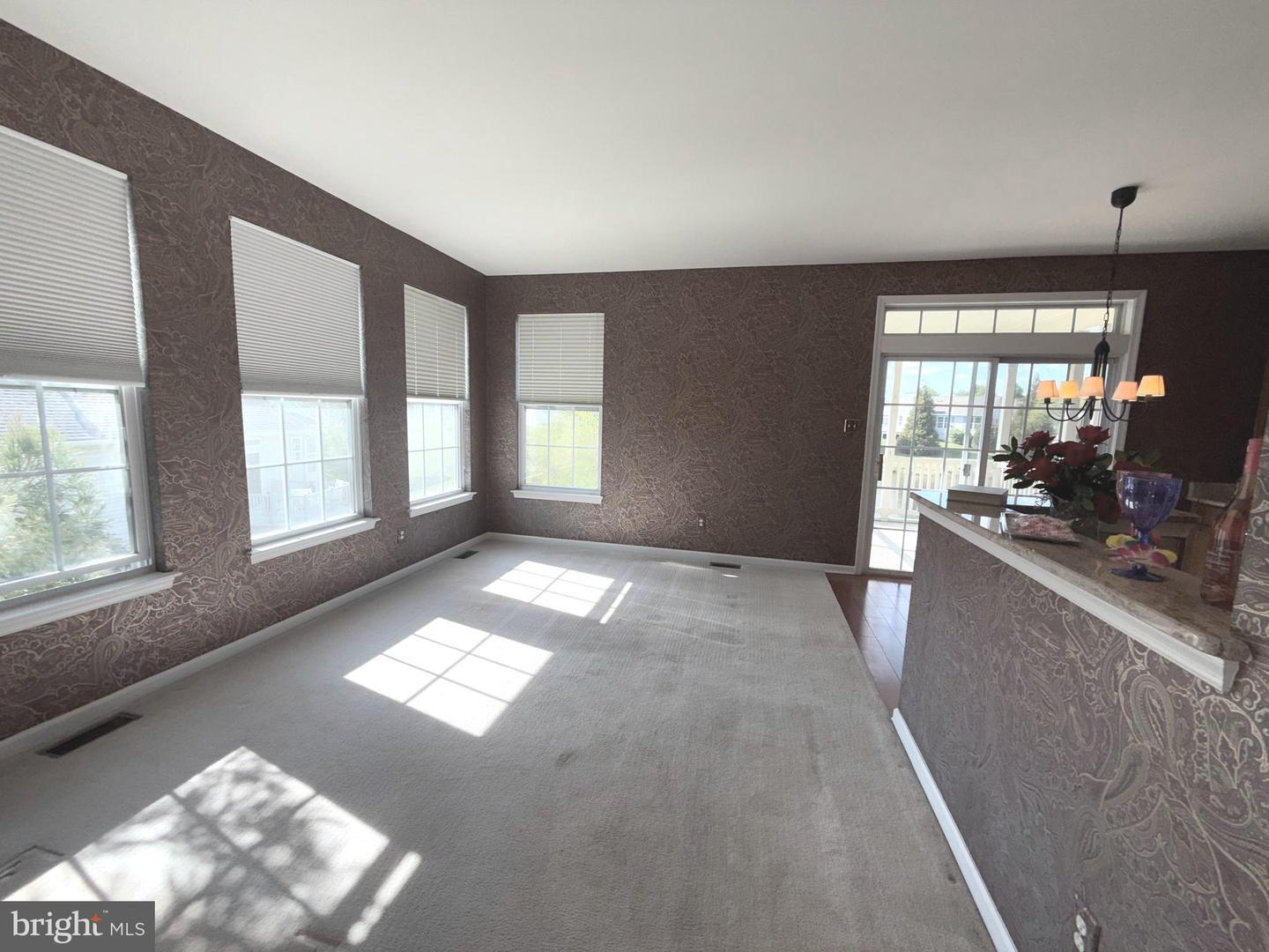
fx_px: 513
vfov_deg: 85.7
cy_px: 476
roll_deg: -1.1
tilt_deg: -6.8
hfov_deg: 102.1
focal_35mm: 14
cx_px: 634
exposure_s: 1/140
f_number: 2.2
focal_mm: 2.22
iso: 16
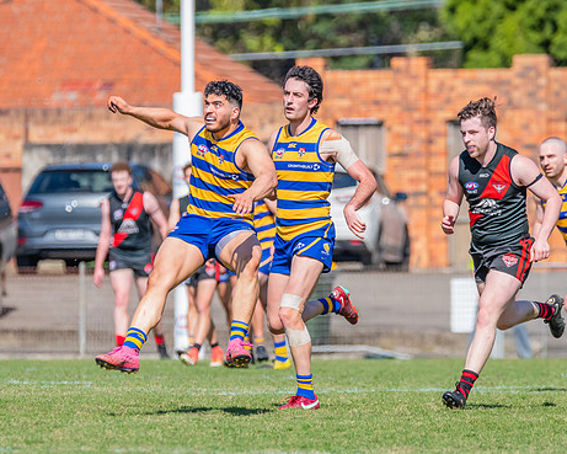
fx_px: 12186
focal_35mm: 726
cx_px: 227
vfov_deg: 2.1
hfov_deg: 2.7
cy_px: 188
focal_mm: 460
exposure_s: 1/1600
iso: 800
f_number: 9
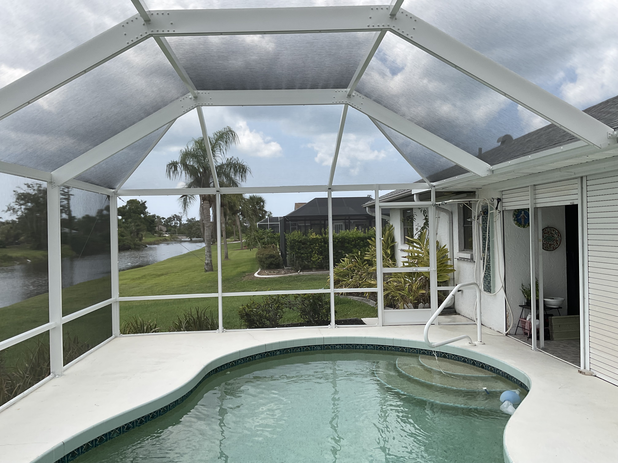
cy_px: 232
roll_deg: +1.9
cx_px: 309
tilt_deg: -0.5
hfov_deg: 61.7
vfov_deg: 48.2
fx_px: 518
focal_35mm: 29
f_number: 1.8
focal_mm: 3
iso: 16
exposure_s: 1/944
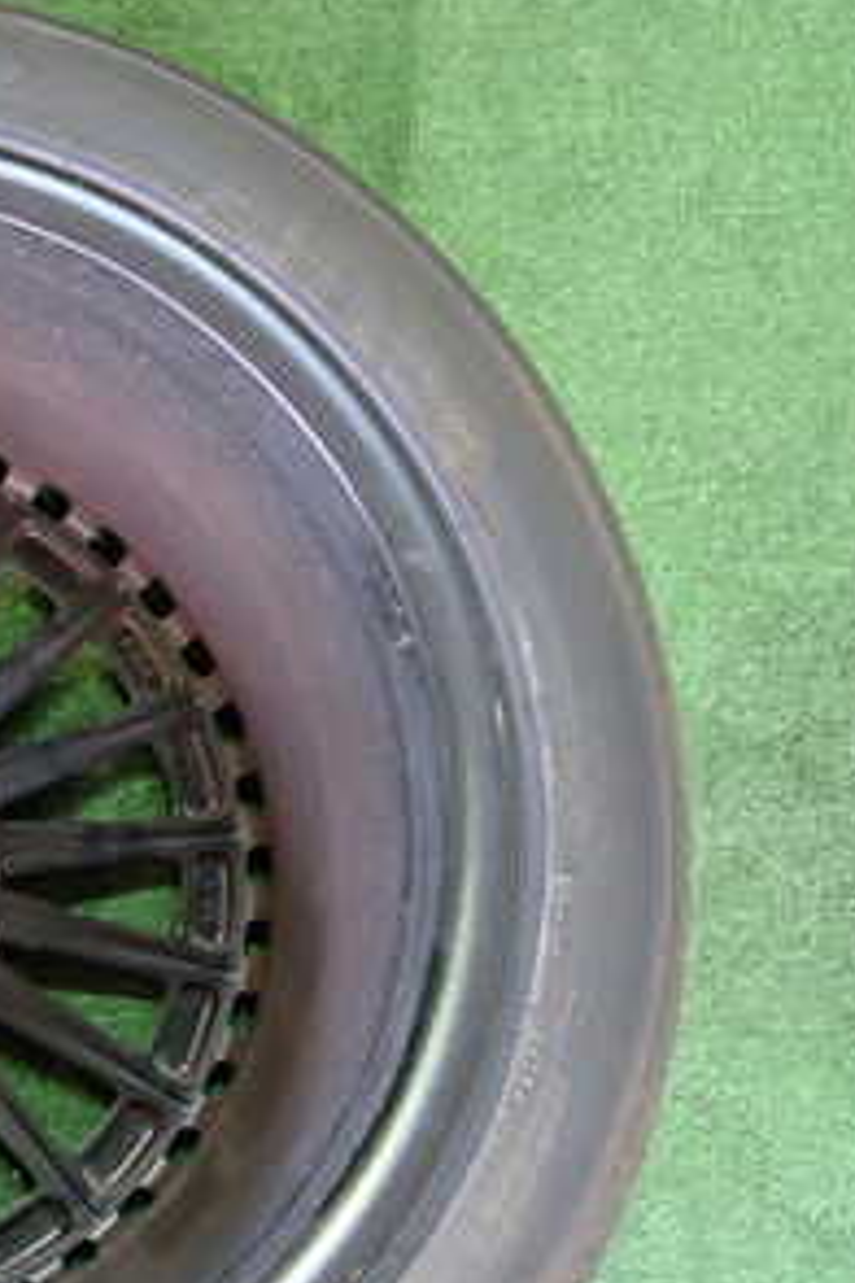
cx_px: -214
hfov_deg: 23.1
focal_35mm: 53
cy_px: 855
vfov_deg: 37.1
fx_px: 1888
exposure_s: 1/30
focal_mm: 4.5
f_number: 2
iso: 640
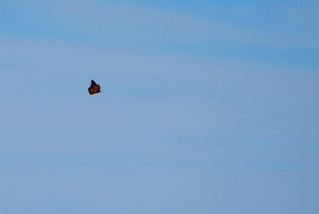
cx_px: 160
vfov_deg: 4.6
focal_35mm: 300
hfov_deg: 6.9
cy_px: 107
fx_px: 2661
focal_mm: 200
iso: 200
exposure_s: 1/2000
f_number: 5.6
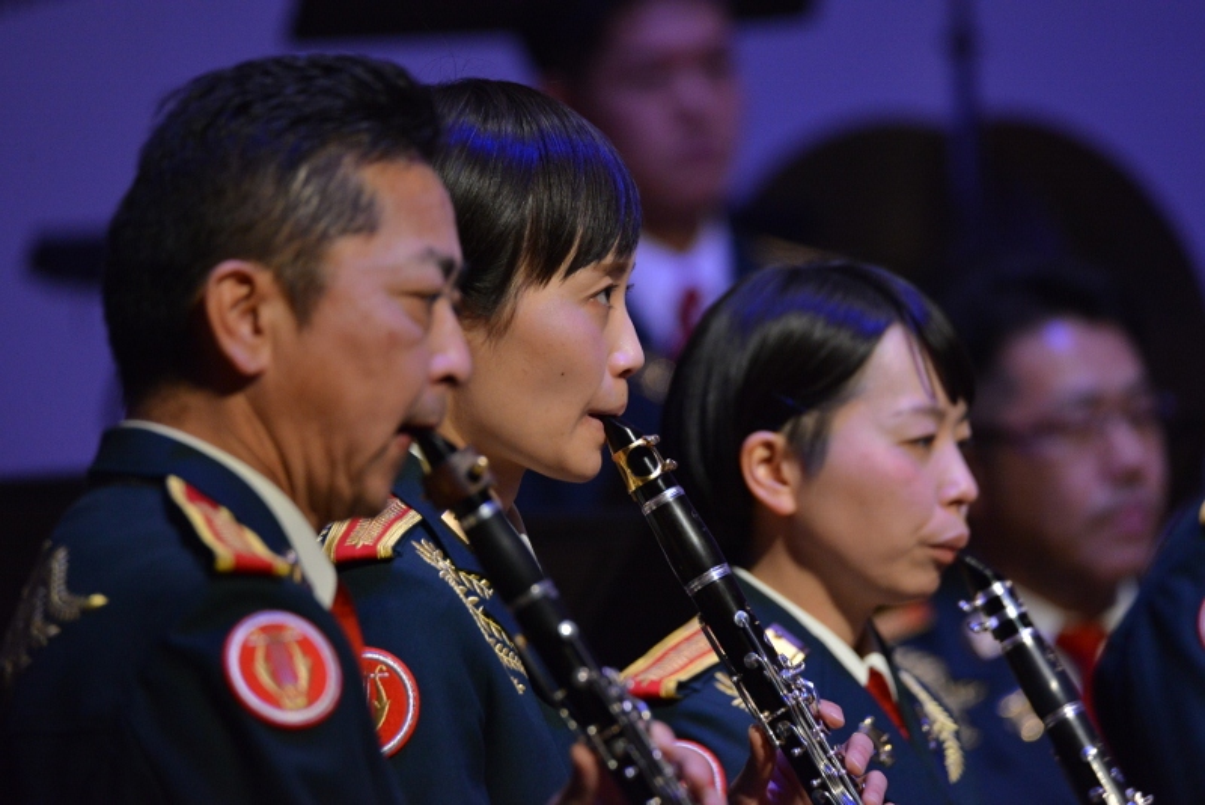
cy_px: 402
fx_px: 20089
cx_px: 602
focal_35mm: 600
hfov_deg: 3.4
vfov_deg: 2.3
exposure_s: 1/200
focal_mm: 600
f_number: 7.1
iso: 3200
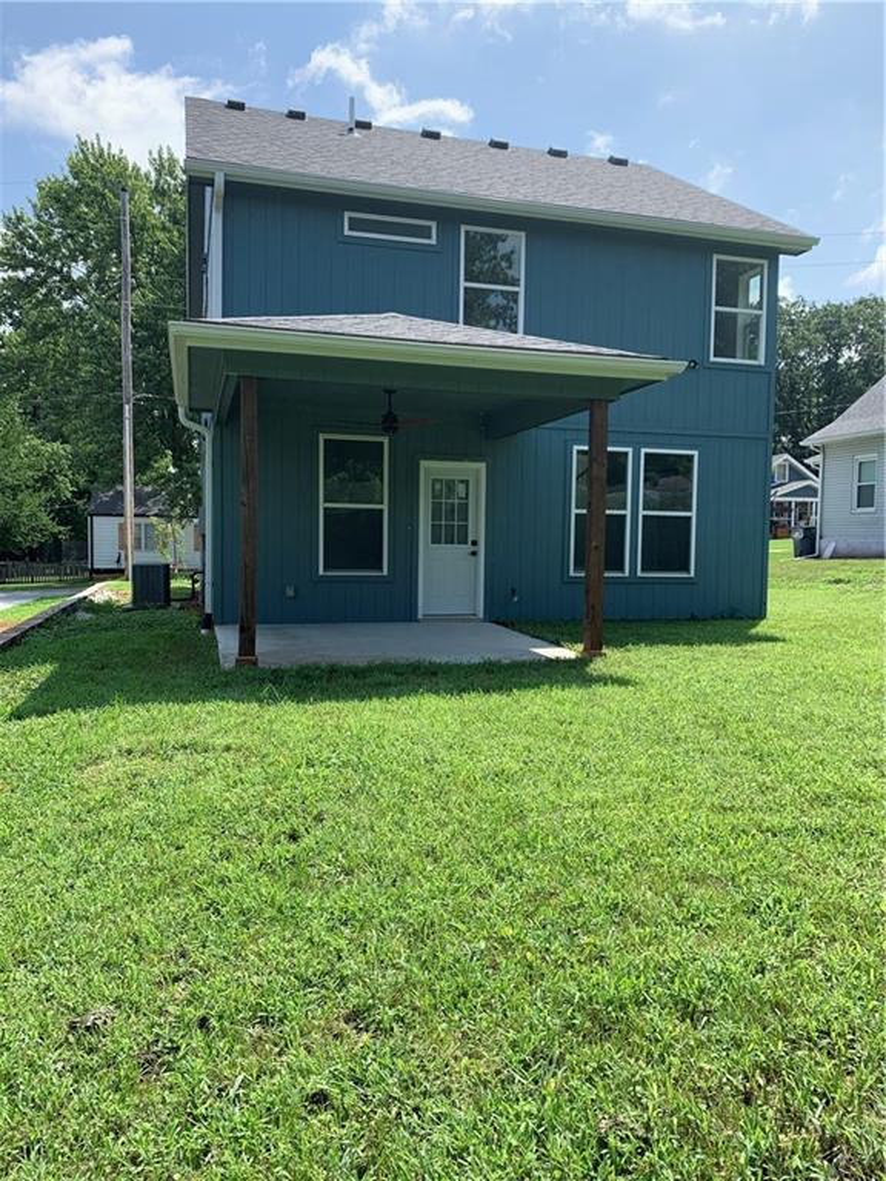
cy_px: 590
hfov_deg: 53.1
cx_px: 443
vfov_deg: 67.3
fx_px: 887
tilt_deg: -1.6
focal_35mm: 26
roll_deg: -1.1
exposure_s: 1/1332
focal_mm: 4.25
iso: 25
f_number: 1.8
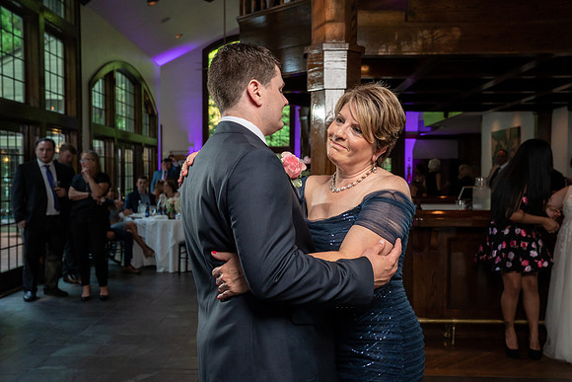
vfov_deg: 35.2
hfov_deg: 50.8
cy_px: 191
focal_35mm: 38
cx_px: 282
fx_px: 602
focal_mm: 37
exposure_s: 1/200
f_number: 5.6
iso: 2000
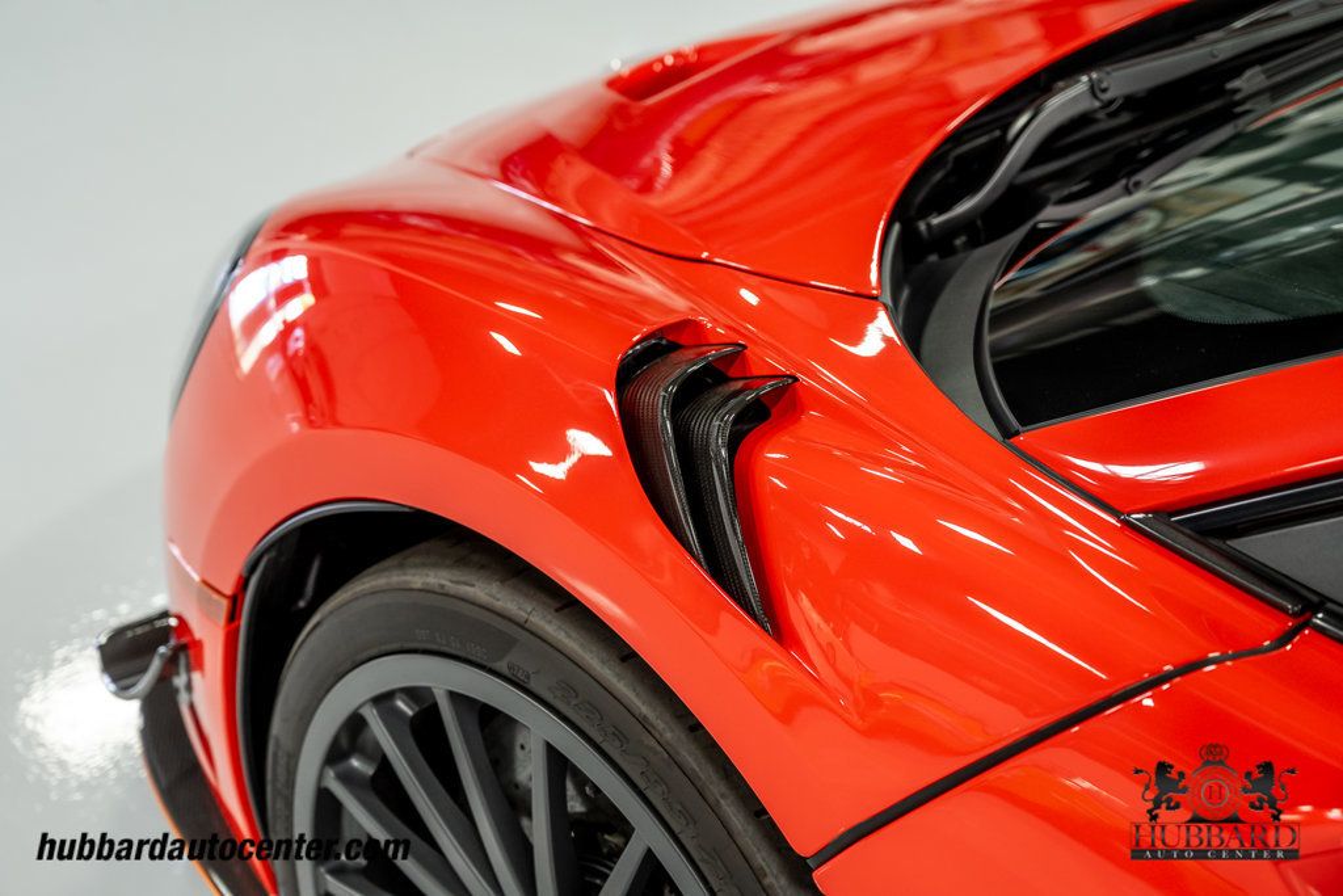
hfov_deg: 35.6
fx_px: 2089
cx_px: 672
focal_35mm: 56
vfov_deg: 24.2
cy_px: 448
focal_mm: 56
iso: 800
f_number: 5
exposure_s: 1/60
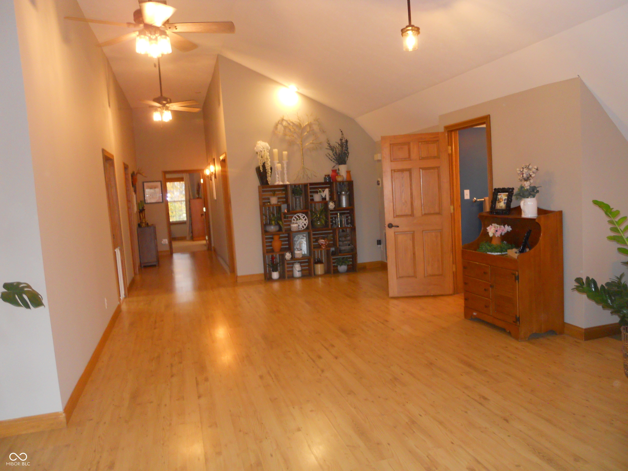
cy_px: 236
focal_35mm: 28
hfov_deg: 63.4
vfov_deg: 49.7
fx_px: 508
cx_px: 314
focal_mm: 5
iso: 250
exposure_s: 1/25
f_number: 2.7
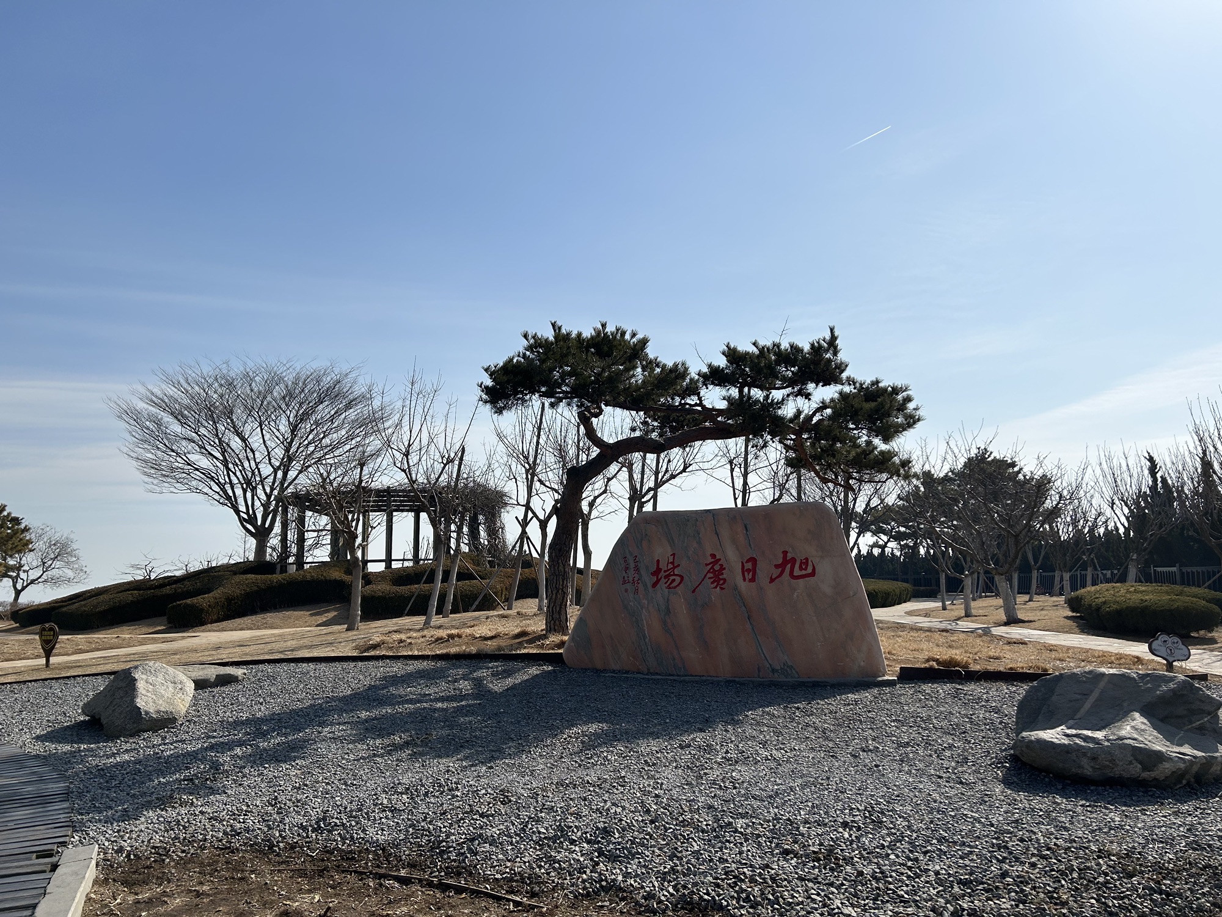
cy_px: 458
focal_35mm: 26
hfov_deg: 67.3
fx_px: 918
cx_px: 611
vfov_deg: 53.1
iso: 50
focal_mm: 5.7
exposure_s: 1/11364
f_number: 1.5
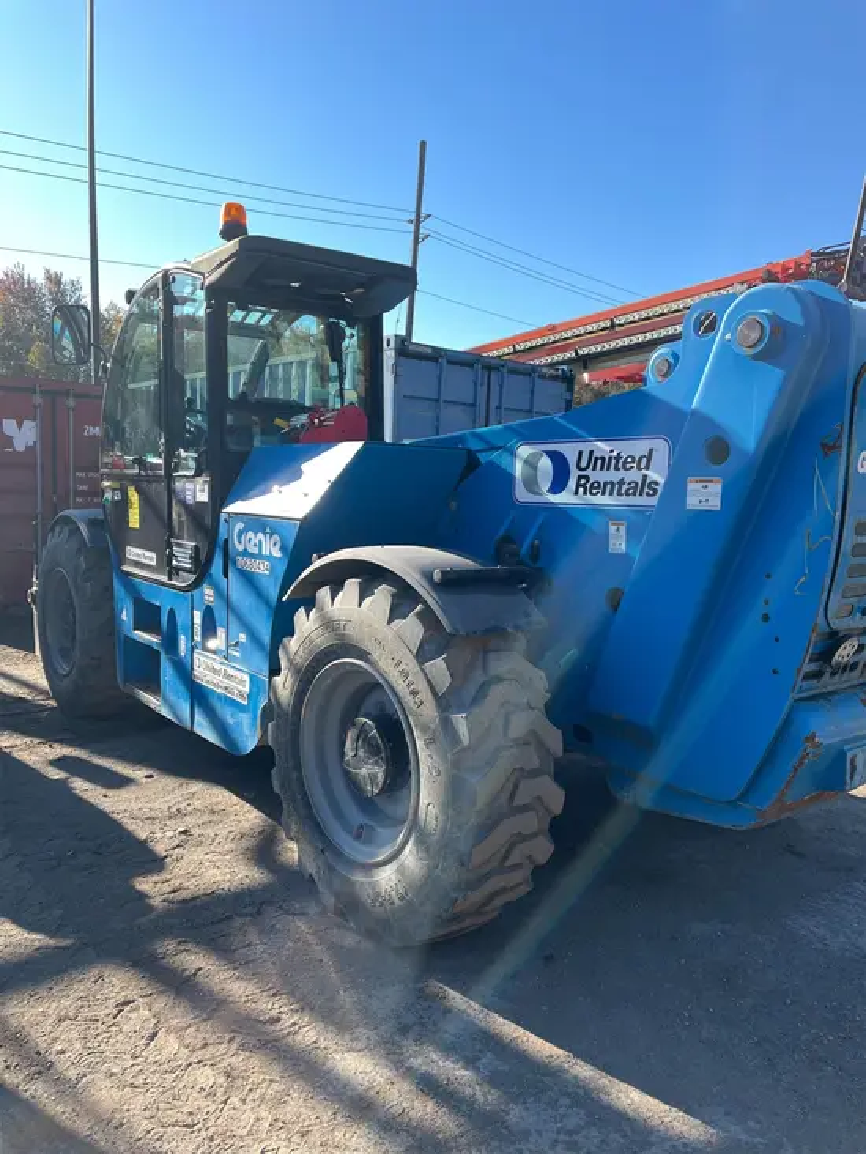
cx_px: 433
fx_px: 867
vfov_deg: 67.3
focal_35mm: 26
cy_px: 577
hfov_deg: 53.1
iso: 50
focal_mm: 5.1
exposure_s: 1/438
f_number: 1.6
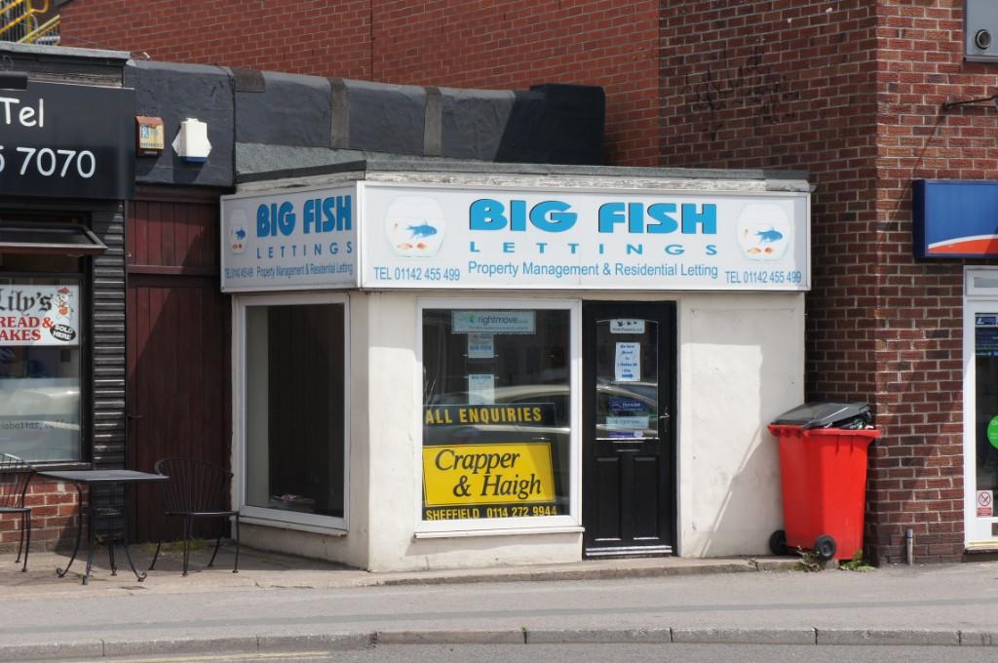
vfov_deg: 16.5
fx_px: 2284
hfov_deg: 24.6
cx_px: 499
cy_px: 332
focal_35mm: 82
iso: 200
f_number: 9
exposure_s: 1/320
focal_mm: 55
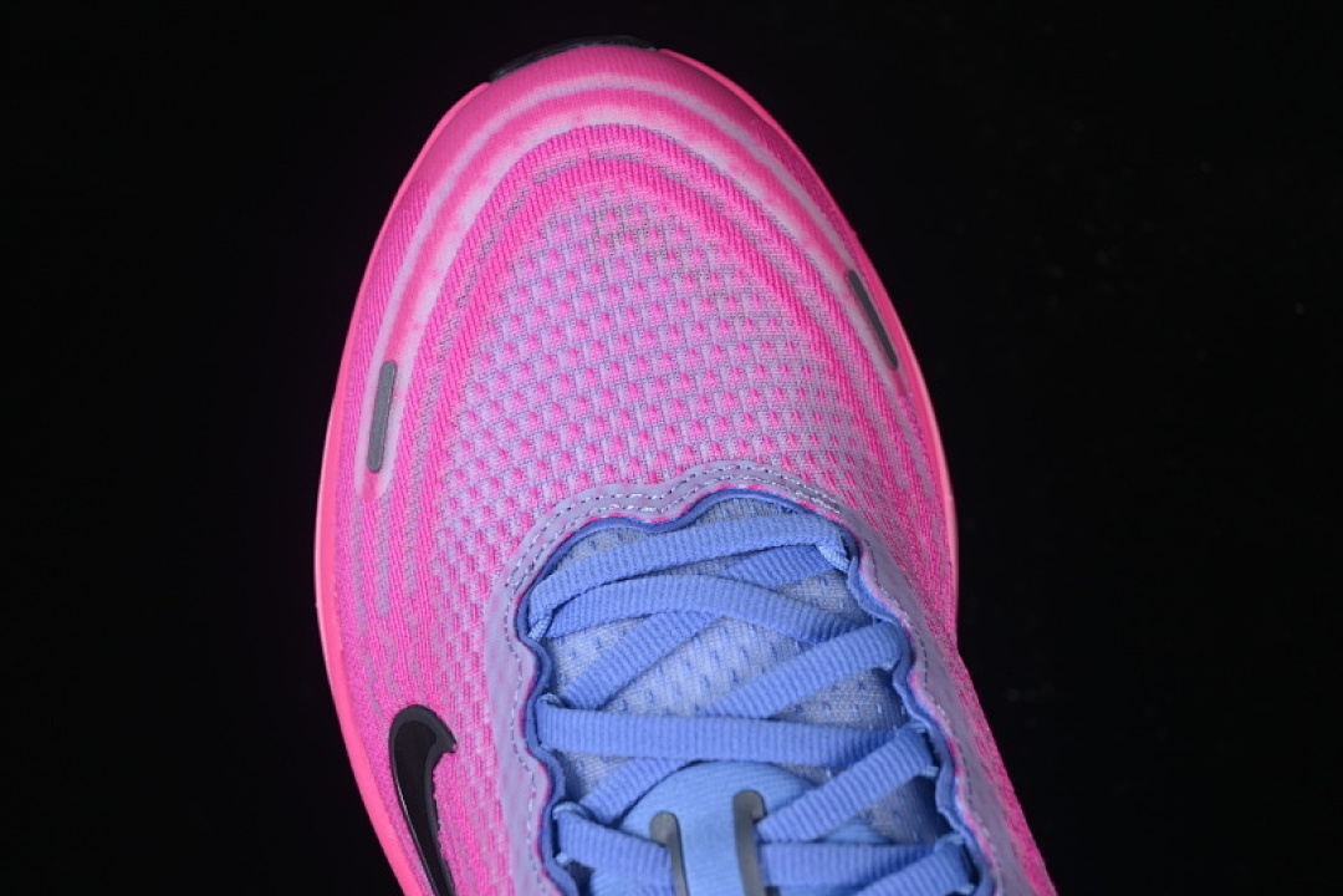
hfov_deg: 27.0
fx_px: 2798
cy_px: 448
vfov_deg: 18.2
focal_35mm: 75
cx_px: 672
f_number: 7.1
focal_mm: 50
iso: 160
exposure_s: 1/80
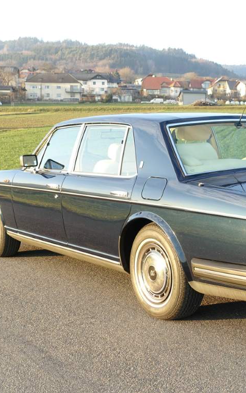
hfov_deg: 21.3
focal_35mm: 60
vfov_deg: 34.0
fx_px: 643
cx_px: 201
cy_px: 197
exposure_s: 1/80
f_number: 4
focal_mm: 14.3
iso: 125
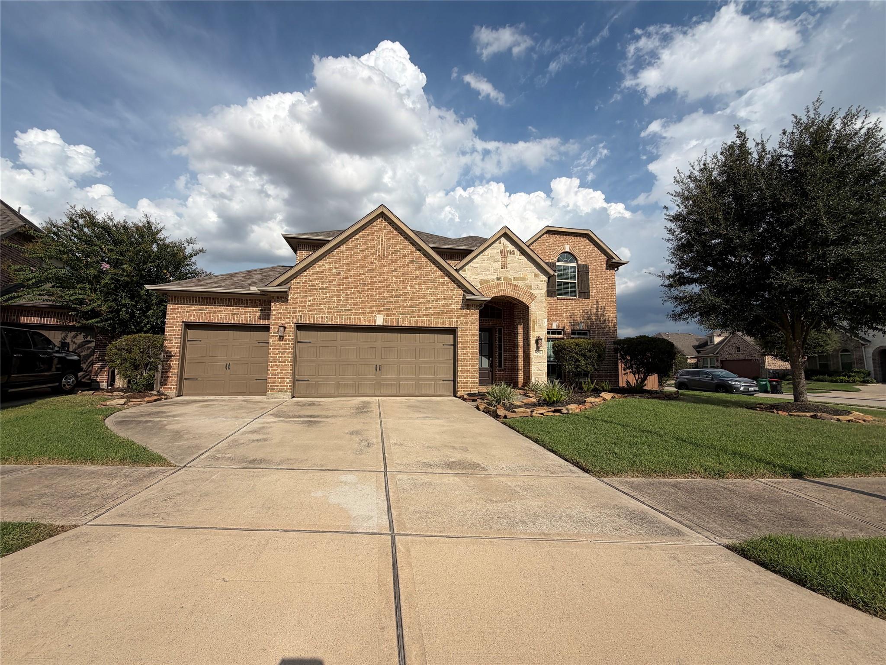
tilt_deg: +4.9
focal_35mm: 14
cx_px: 443
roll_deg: -0.3
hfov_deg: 102.1
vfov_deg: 85.7
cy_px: 332
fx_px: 358
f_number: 2.2
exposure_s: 1/1399
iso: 20
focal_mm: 2.22
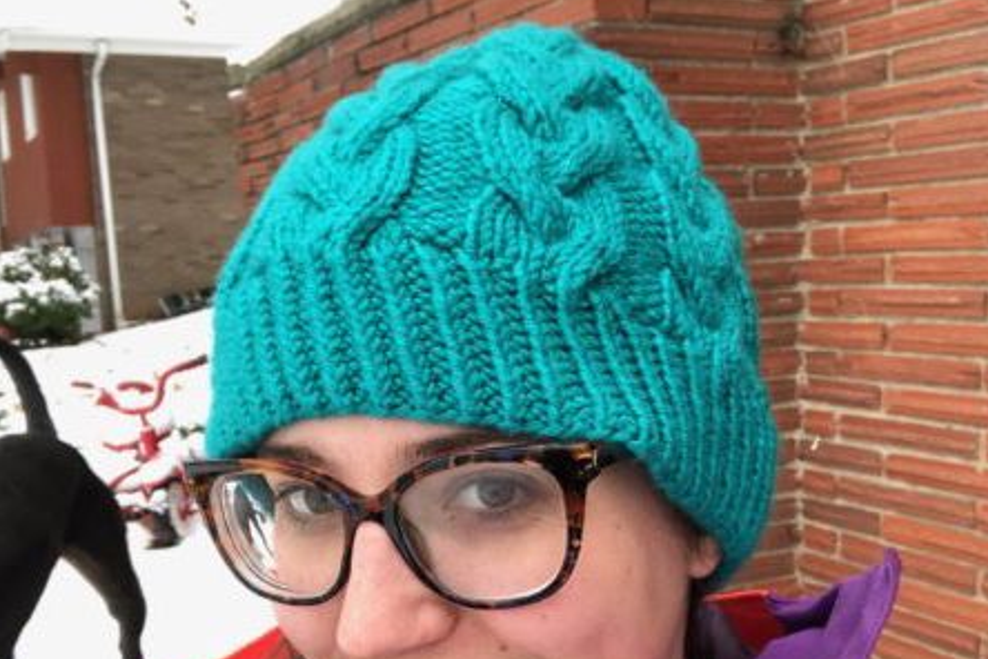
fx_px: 1235
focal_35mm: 45
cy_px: 468
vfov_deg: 29.5
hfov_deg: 43.6
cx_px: 495
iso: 100
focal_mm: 2.87
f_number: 2.2
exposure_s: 1/120
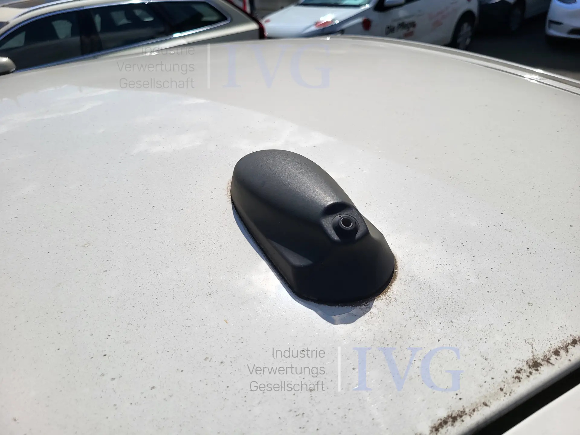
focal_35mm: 26
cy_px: 218
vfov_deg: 53.1
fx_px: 436
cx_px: 290
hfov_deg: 67.3
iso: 40
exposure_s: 1/7597
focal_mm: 5.4
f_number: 1.8
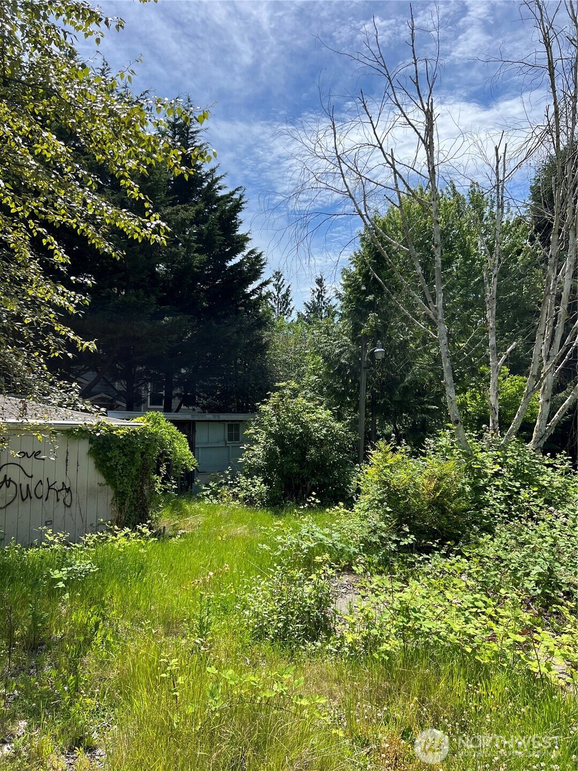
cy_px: 386
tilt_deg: +2.5
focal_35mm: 26
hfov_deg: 53.1
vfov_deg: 67.3
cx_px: 289
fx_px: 579
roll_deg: +0.2
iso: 50
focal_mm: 5.7
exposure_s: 1/3356
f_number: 1.5
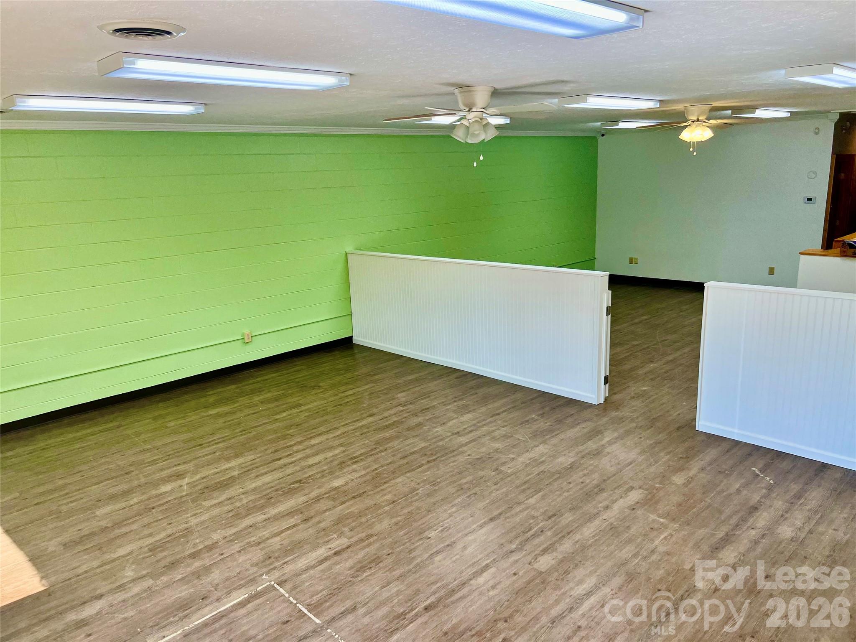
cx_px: 428
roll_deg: +1.9
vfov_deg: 53.1
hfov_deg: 67.3
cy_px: 321
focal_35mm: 26
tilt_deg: -15.2
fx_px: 643
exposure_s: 1/159
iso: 50
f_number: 1.5
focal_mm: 5.7
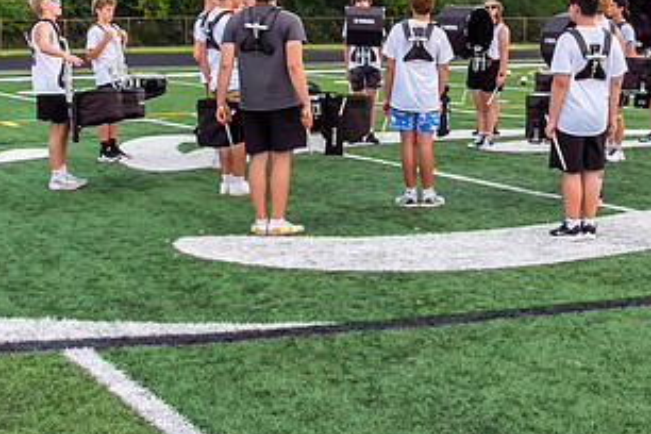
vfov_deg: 18.8
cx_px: 527
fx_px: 1284
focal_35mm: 71
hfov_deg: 27.8
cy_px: 33
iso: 1250
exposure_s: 1/1600
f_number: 13
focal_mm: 31
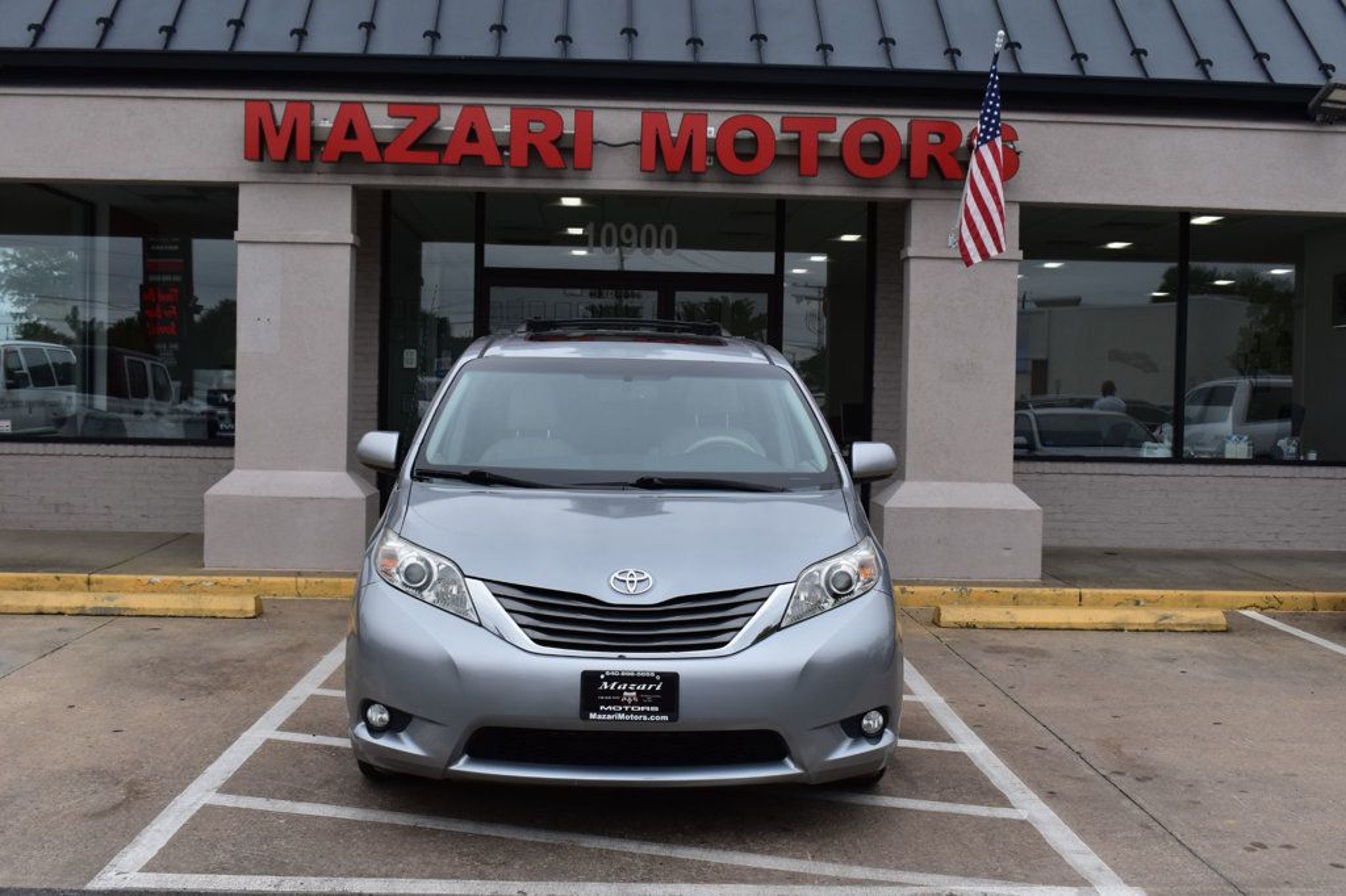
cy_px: 448
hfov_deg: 49.6
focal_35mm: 39
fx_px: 1458
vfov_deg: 34.2
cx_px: 673
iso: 400
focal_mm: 26
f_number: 10
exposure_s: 1/320
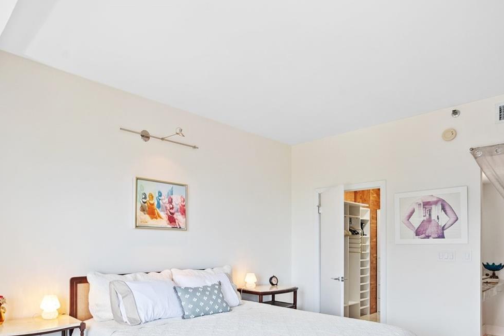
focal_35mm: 23
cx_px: 189
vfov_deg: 53.1
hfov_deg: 74.8
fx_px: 322
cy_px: 243
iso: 900
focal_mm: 14
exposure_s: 1/13
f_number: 8
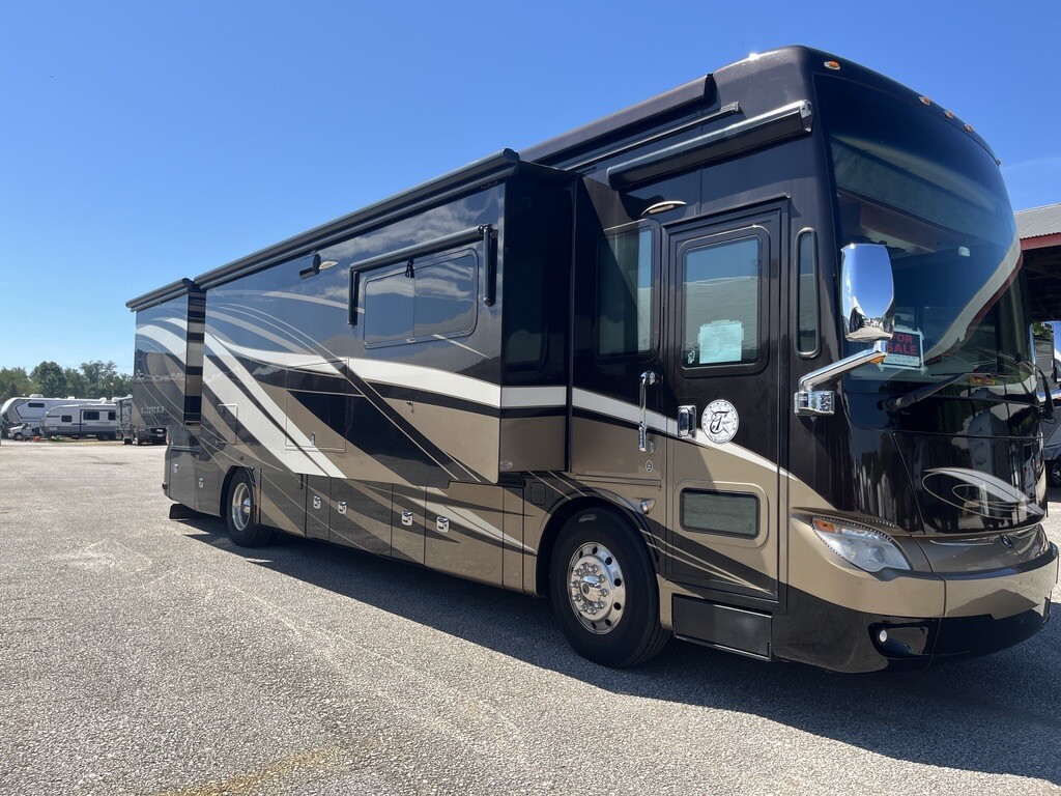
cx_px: 530
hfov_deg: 67.3
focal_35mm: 26
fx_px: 797
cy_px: 398
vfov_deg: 53.1
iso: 50
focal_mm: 5.1
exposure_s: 1/2062
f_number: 1.6
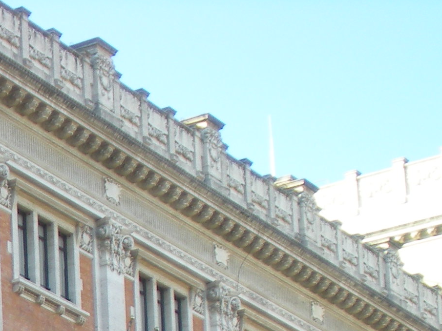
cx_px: -166
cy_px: 595
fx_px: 2580
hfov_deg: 9.6
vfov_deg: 7.2
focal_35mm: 202
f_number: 3.9
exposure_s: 1/143
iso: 64
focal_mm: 9.3
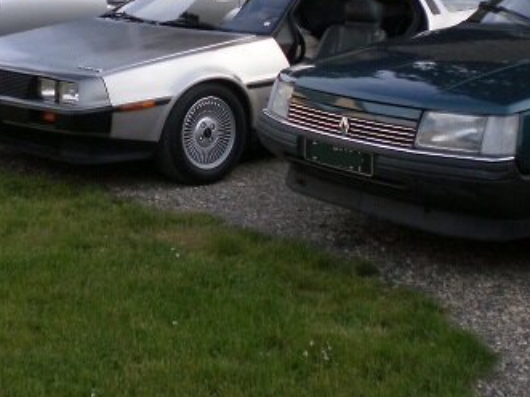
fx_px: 1332
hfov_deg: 22.3
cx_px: 143
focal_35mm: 87
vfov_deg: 16.6
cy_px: -2
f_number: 3.1
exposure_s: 1/250
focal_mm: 6.3
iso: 100
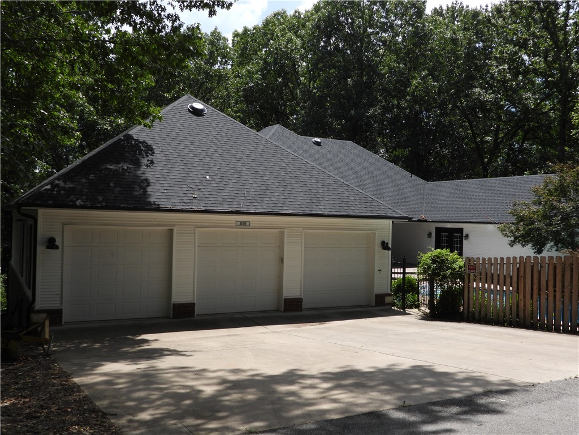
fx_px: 535
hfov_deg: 56.8
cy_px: 218
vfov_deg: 44.2
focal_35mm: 32
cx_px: 290
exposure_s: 1/1250
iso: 100
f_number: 3.2
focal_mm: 5.8
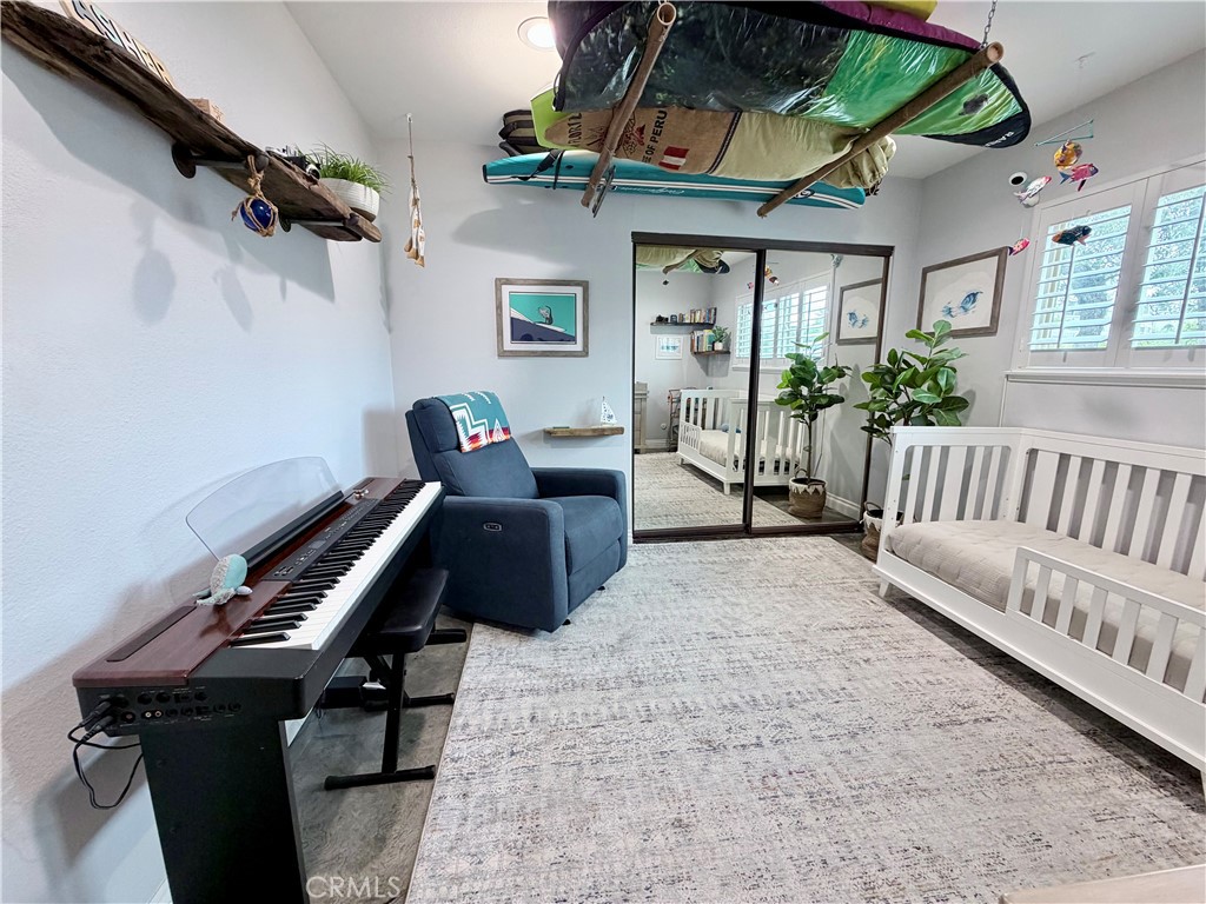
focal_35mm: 14
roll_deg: +0.6
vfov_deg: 85.7
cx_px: 603
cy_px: 452
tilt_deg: -9.4
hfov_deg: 102.1
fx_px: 488
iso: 160
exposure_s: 1/60
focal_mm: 2.22
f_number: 2.2
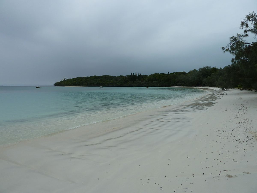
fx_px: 186
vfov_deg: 54.9
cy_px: 96
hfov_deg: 69.4
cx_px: 128
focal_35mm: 25
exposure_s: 1/400
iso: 80
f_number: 4
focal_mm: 4.1
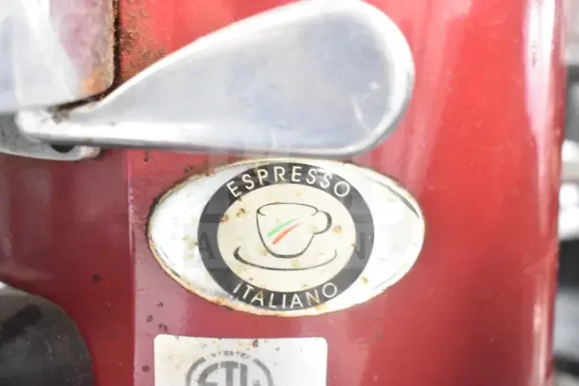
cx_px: 290
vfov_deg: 25.8
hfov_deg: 37.8
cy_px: 193
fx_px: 845
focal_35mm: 52
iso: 9000
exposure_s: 1/60
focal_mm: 35
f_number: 4.5
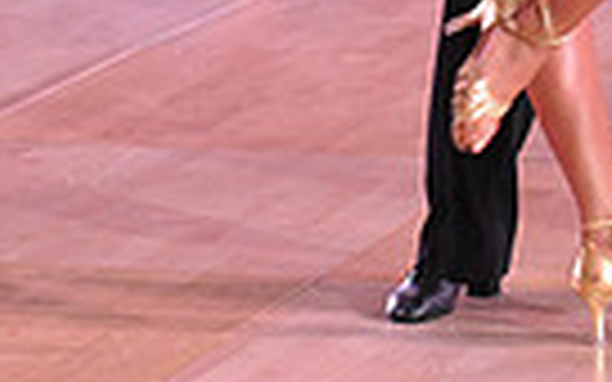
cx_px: 256
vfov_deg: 4.3
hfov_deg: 6.9
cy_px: -375
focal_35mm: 305
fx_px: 5087
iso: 1600
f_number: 4.5
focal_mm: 70
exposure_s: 1/200
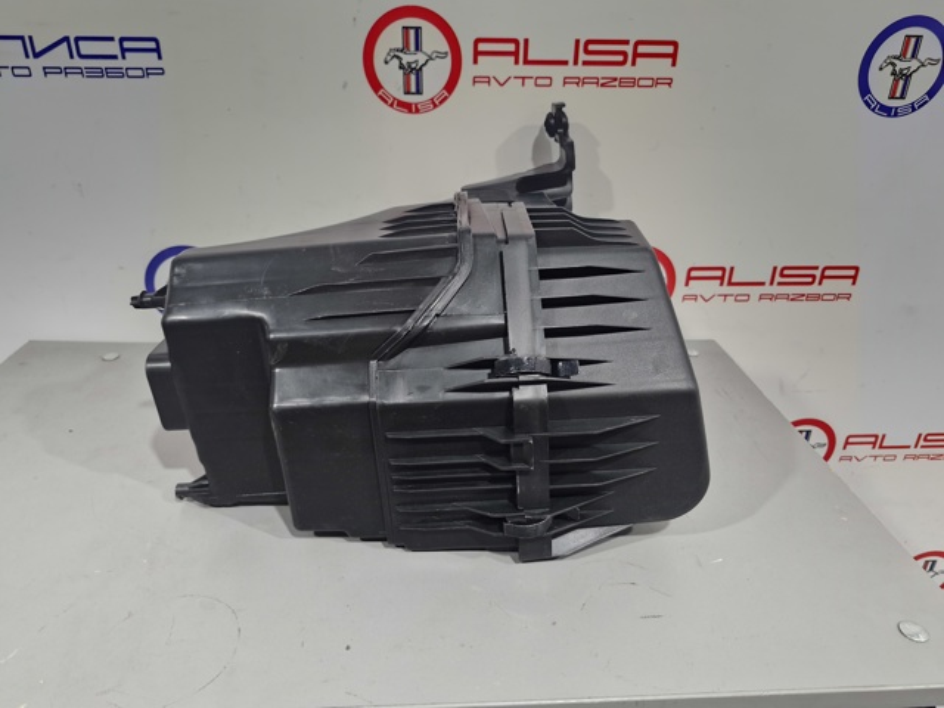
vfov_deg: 58.9
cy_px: 354
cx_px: 472
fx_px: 627
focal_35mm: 23
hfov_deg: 73.9
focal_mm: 5.54
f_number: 1.8
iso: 500
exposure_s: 1/100
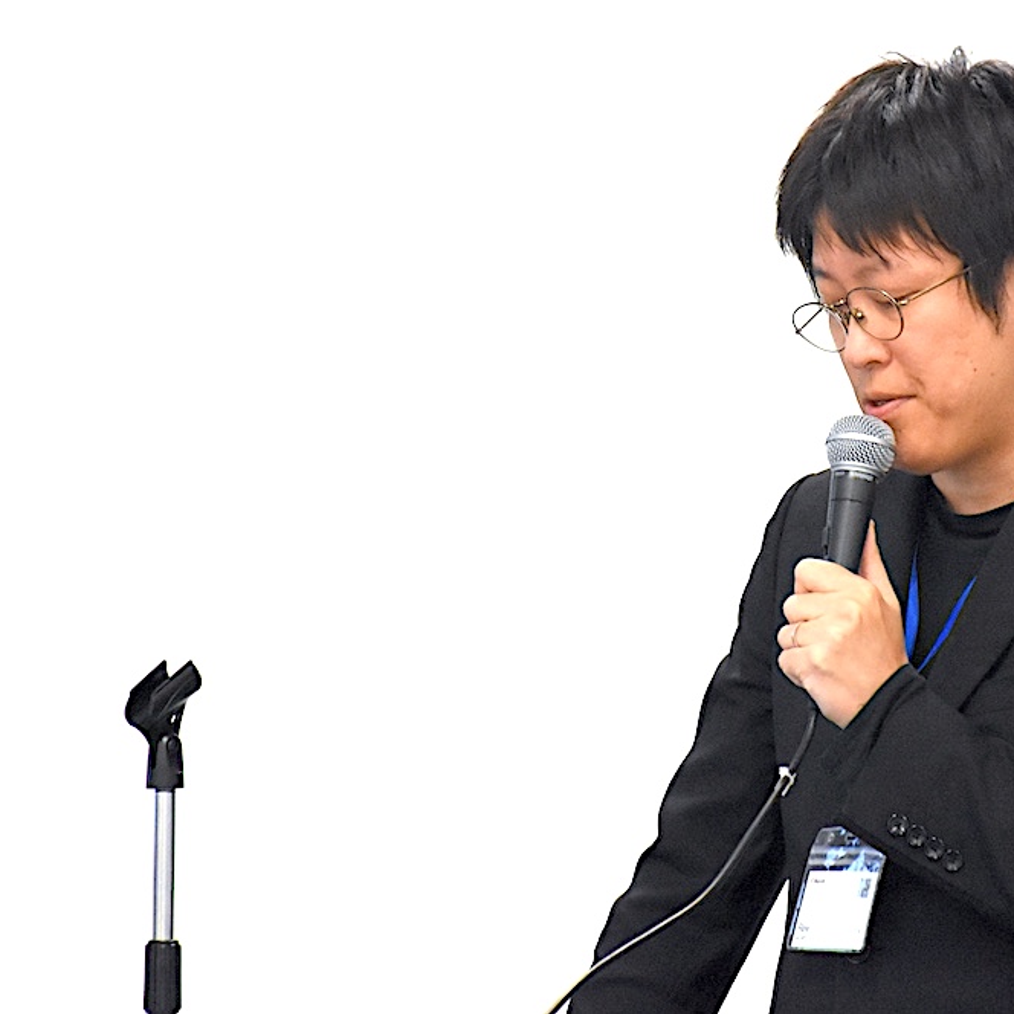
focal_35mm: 269
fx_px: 8915
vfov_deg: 6.5
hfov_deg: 6.5
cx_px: 759
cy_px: 506
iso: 3200
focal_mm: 140
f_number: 5.6
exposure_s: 1/125
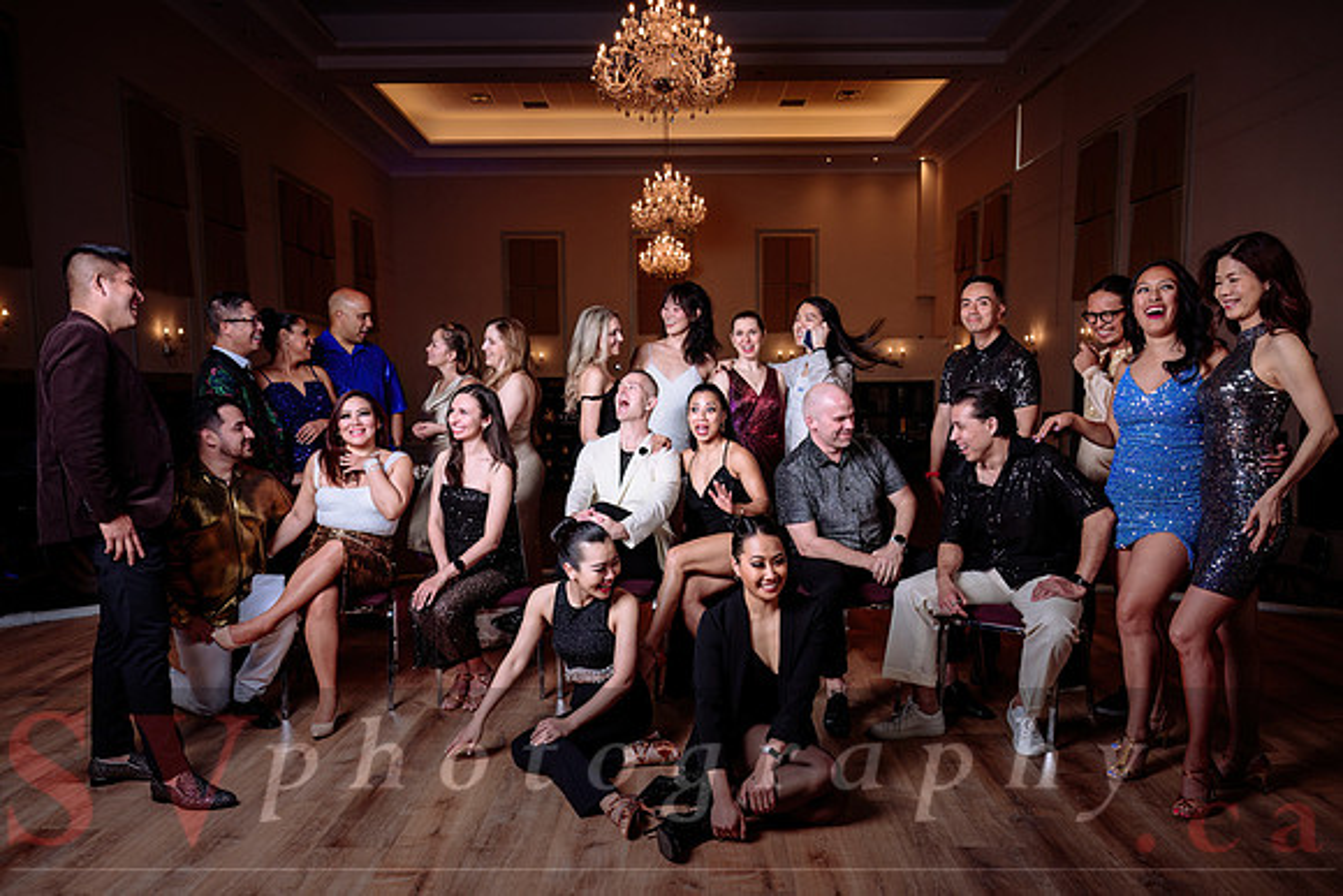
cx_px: 678
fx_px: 1021
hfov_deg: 66.7
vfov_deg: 47.3
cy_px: 490
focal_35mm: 27
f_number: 5.6
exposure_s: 1/125
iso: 125
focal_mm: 25
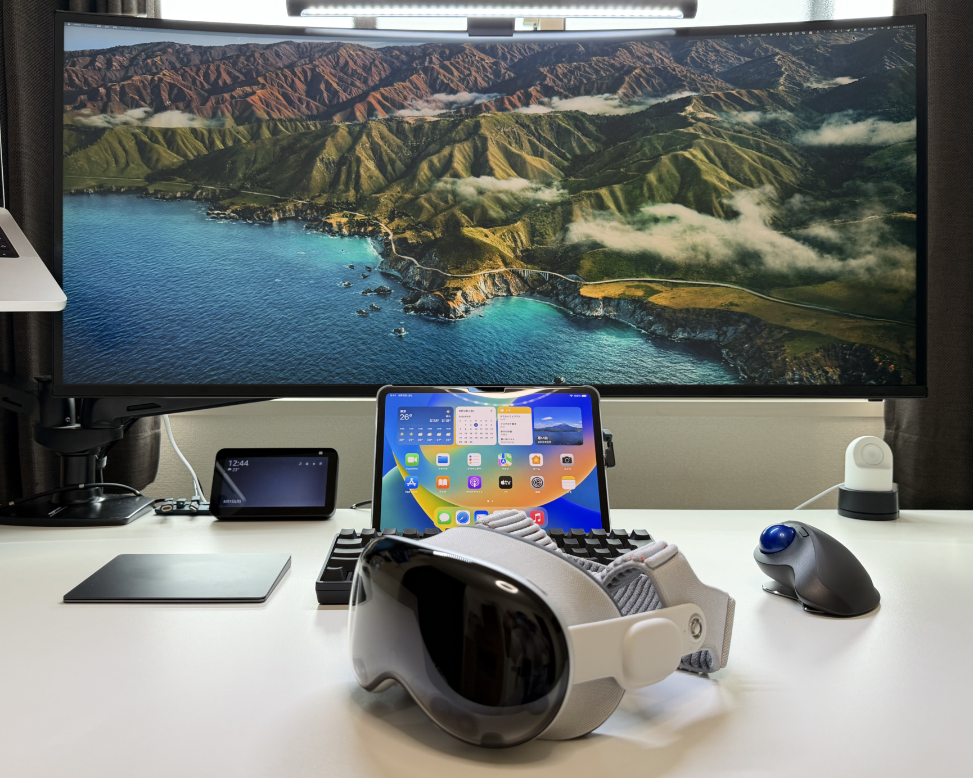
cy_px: 383
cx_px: 458
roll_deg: +0.1
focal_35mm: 26
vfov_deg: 54.9
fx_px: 749
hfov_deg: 66.0
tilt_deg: -2.3
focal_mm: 6.76
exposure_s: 1/100
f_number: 1.78
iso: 125
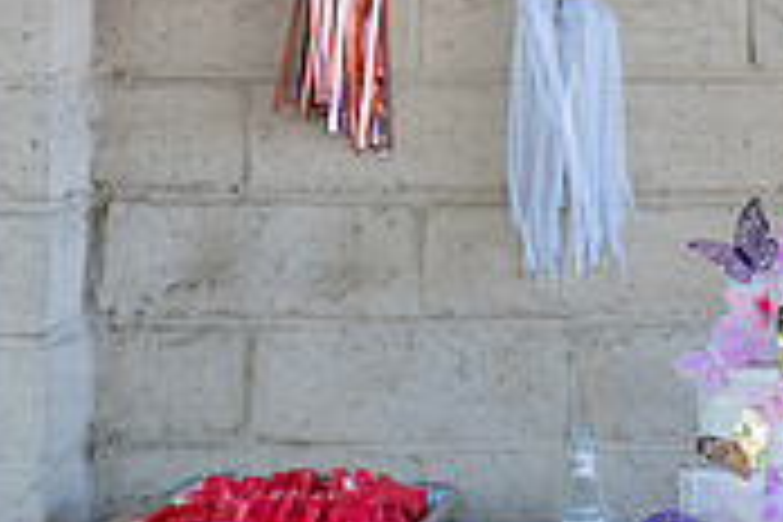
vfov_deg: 7.9
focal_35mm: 173
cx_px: 932
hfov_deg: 11.6
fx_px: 3762
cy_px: -74
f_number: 2.8
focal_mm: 52
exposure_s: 1/125
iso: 320
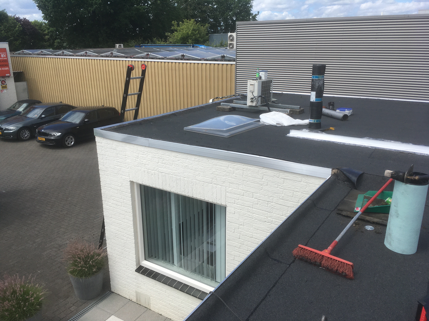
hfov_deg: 61.7
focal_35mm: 29
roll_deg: -0.6
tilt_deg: -20.3
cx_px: 214
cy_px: 160
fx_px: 359
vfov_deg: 48.2
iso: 25
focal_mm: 4.15
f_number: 2.2
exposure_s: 1/1923
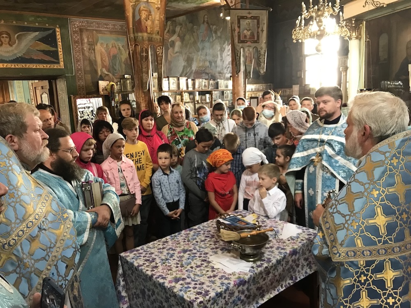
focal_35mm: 28
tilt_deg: -8.4
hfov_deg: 63.4
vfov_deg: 49.7
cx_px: 206
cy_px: 154
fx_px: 332
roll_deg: +3.0
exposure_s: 1/17
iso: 80
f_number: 1.8
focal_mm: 3.99
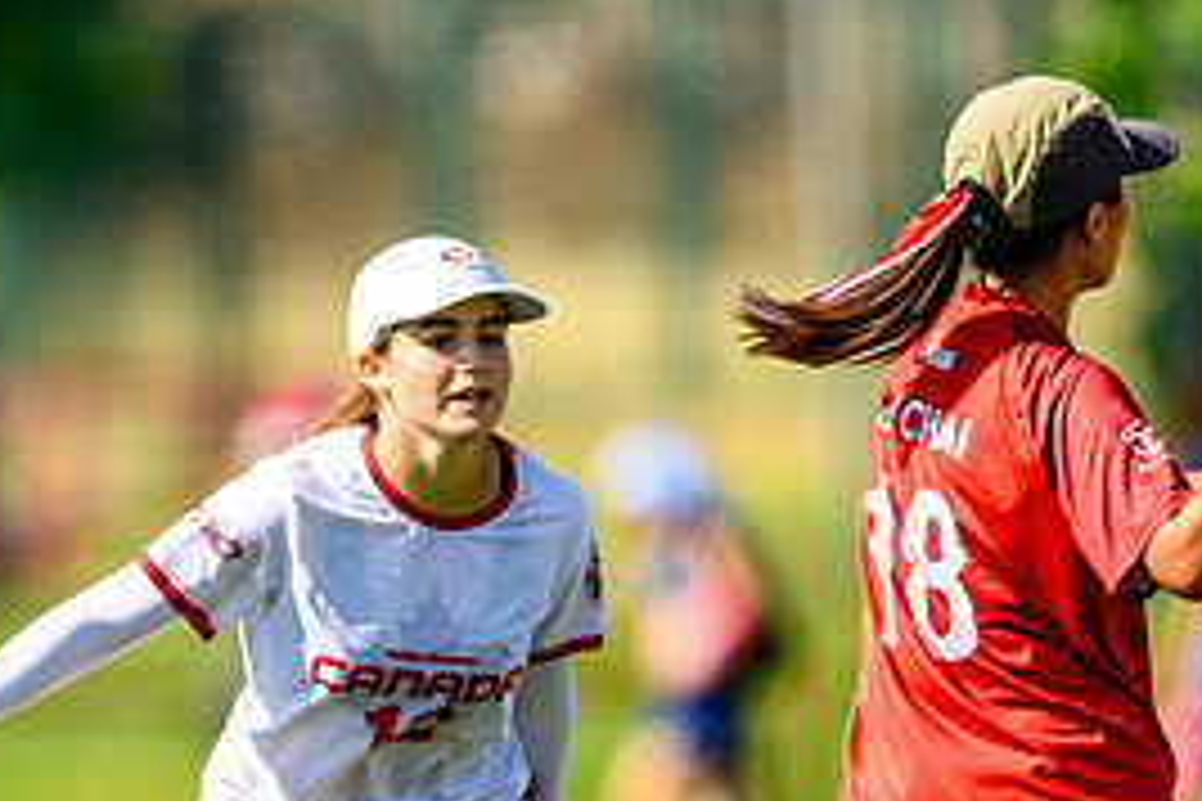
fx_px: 37593
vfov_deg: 1.2
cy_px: 785
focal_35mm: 1126
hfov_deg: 1.8
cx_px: 347
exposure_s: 1/1600
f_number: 3.2
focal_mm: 400
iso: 100
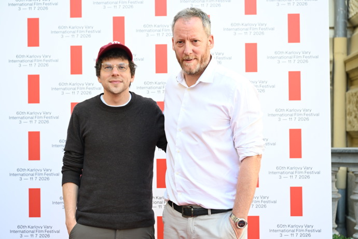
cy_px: 120
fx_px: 547
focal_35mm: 55
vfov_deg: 24.6
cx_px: 179
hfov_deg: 36.2
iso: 1250
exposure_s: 1/800
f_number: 4.5
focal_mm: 55
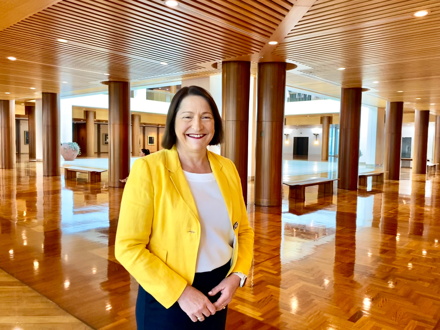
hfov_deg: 67.3
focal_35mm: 26
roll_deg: -1.0
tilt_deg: -5.8
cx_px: 220
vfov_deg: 53.1
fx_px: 330
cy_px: 165
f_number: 1.8
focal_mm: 4.25
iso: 200
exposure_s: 1/50
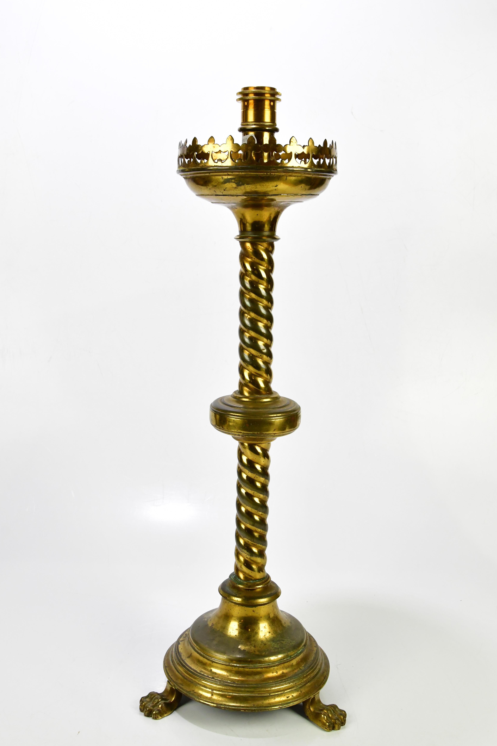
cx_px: 256
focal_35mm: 40
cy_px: 396
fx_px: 828
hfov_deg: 33.4
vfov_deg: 48.4
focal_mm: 24
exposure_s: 1/160
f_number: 9
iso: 2500
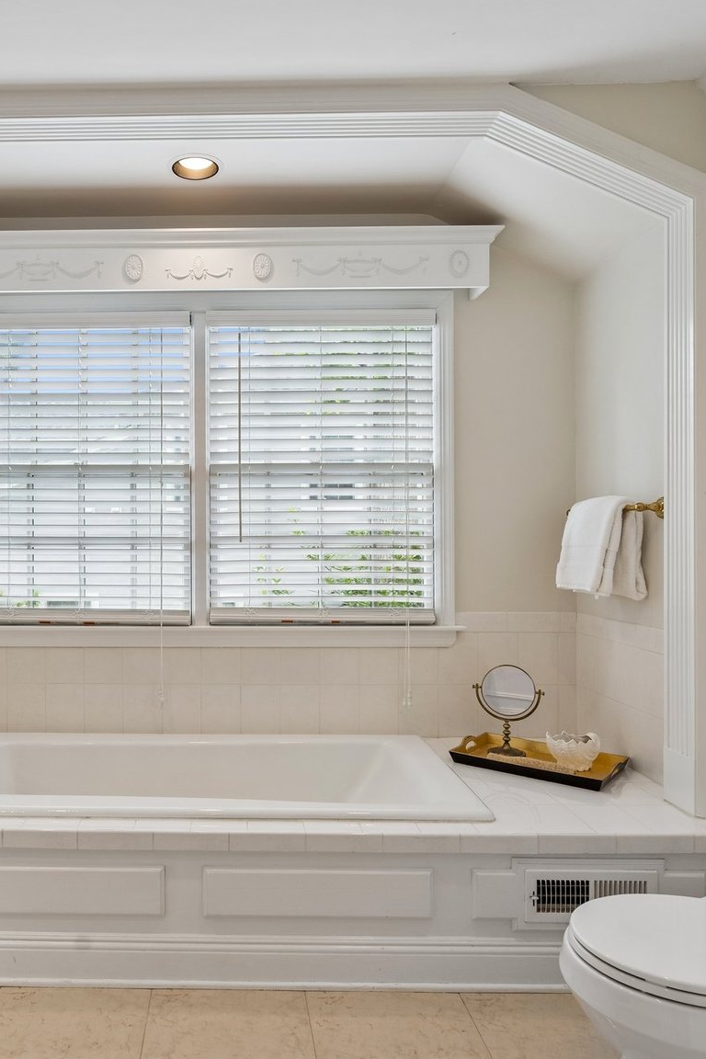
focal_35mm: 25
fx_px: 735
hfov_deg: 50.0
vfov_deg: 71.5
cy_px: 528
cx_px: 211
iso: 640
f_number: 8
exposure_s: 1/50
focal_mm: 16
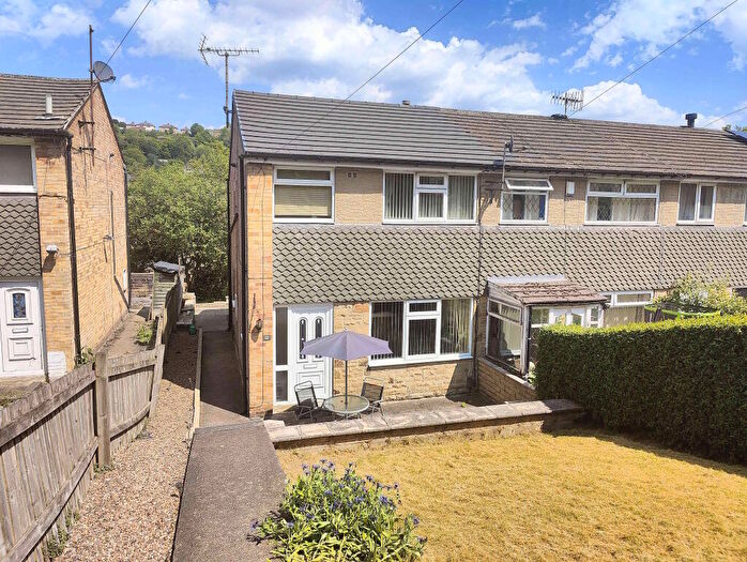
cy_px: 281
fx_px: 497
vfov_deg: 59.0
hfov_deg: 73.9
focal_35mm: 23
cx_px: 374
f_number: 1.8
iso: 64
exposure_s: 1/2847
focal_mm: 6.06
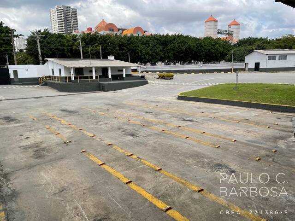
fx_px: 222
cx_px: 148
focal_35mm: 26
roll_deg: +1.3
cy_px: 110
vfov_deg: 53.1
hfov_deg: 67.3
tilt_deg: -11.0
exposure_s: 1/2398
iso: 32
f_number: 1.6
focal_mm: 4.2
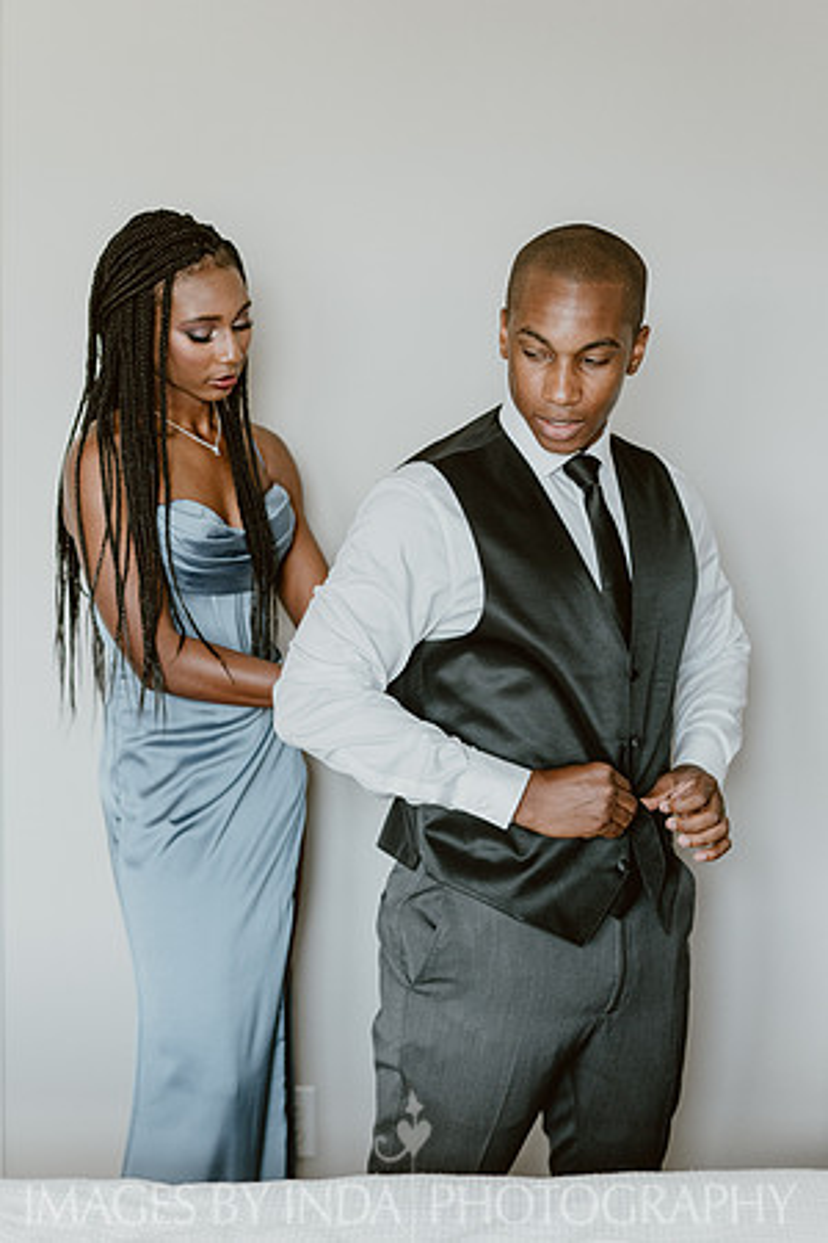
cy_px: 622
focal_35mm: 55
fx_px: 1897
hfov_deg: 24.6
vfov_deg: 36.2
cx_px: 414
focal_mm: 55
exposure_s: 1/125
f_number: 2.8
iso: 800
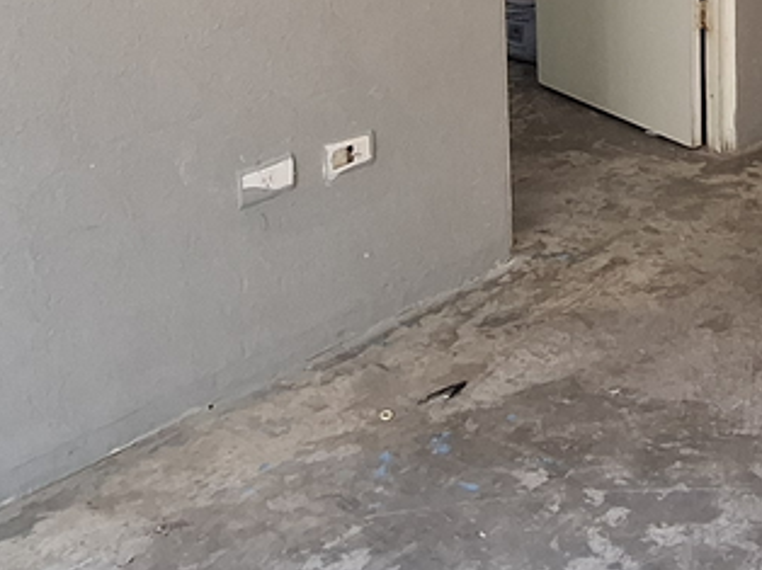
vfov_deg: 24.1
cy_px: -172
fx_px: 1166
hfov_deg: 34.5
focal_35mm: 53
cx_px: 660
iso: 160
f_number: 2.2
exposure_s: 1/40
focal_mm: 1.74
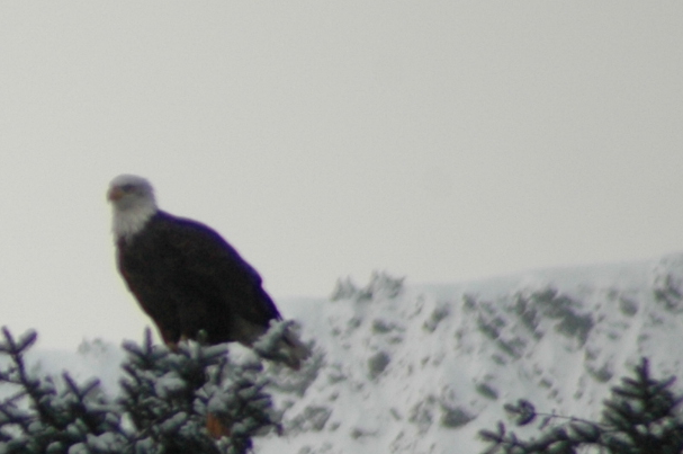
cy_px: 491
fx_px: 31452
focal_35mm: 1660
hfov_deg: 1.2
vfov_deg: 0.8
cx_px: -299
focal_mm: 300
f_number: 6.3
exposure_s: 1/640
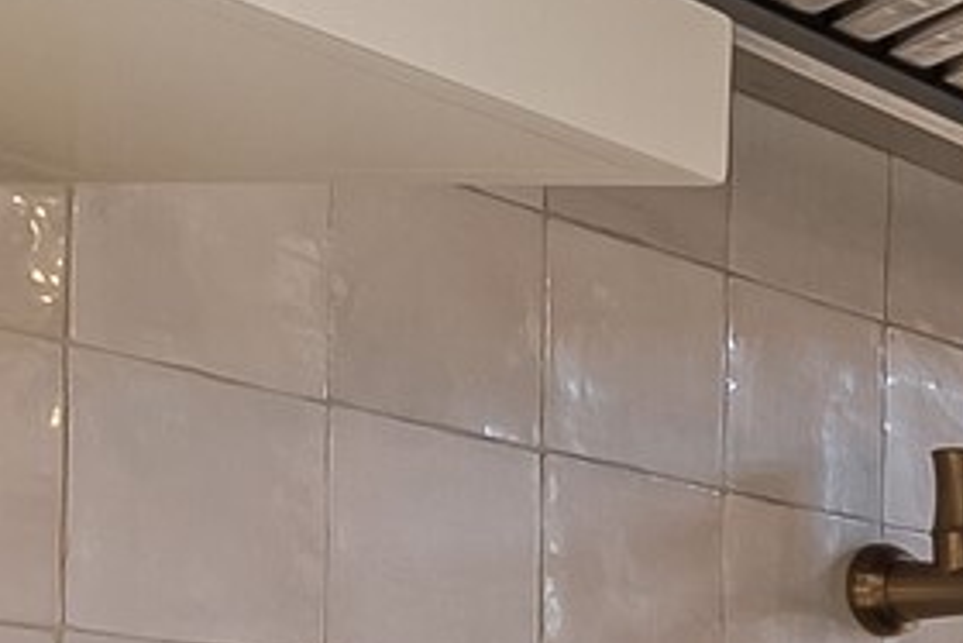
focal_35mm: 93
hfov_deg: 12.1
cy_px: 1037
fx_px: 2489
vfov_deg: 13.6
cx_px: 2763
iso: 100
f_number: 9
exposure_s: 1/2.5
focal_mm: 12
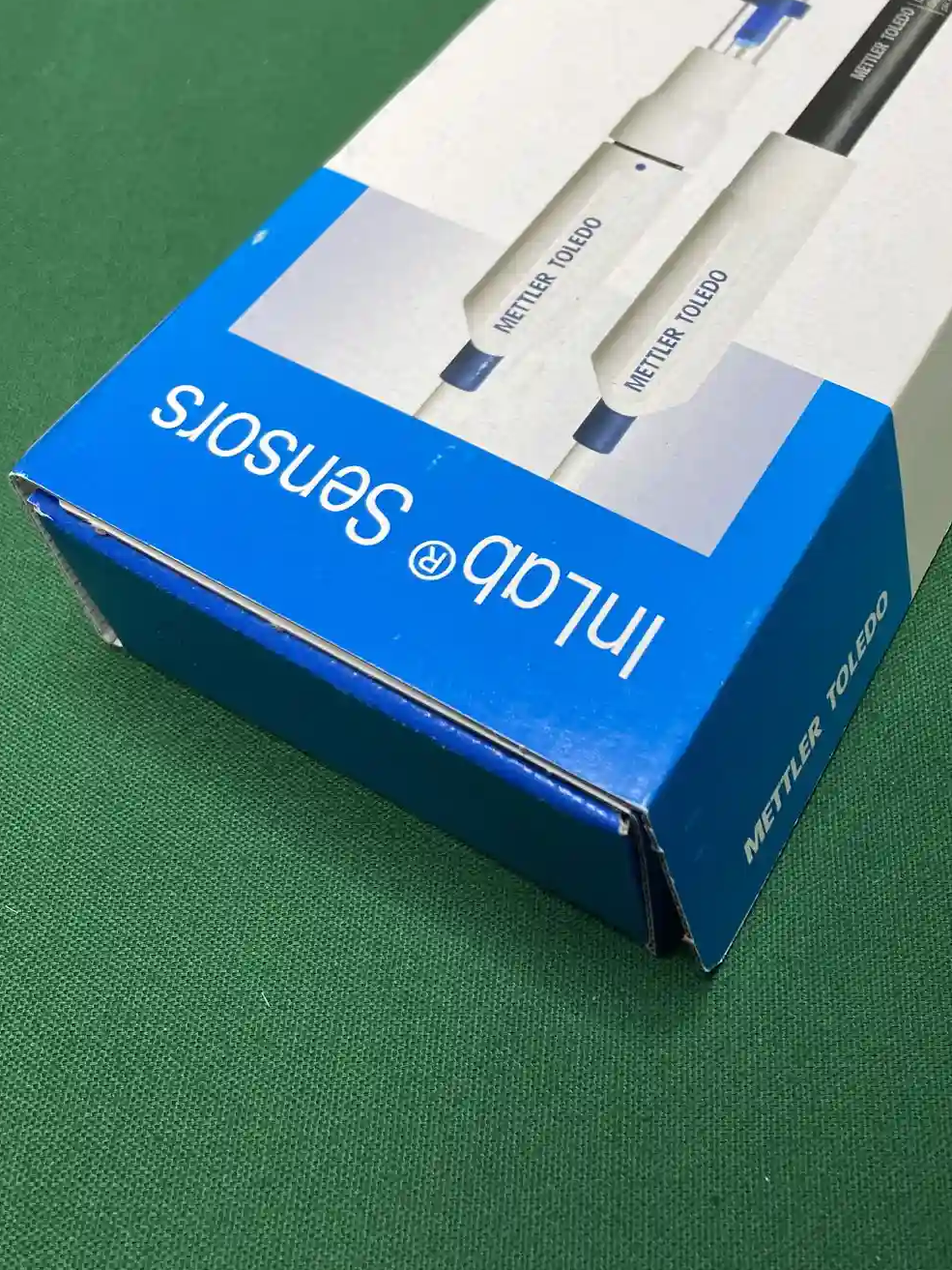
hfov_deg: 33.1
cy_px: 381
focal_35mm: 43
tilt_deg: -49.6
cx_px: 689
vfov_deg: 43.0
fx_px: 1577
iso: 50
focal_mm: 3.99
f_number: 1.8
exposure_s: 1/100
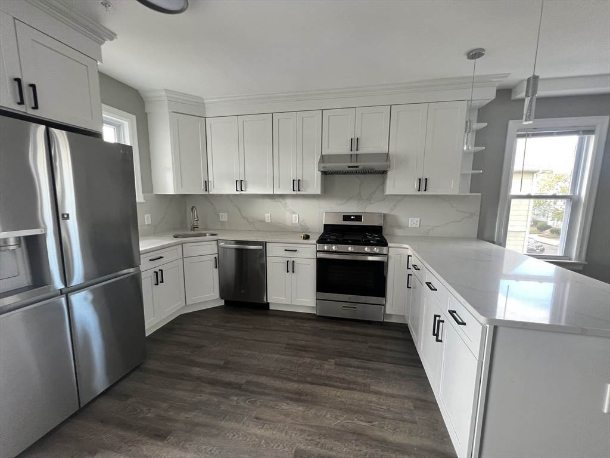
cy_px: 229
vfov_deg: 89.9
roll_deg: -0.5
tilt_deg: -7.6
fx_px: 229
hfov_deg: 106.2
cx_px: 305
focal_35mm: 13
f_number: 1.8
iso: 200
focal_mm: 1.57
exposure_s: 1/60
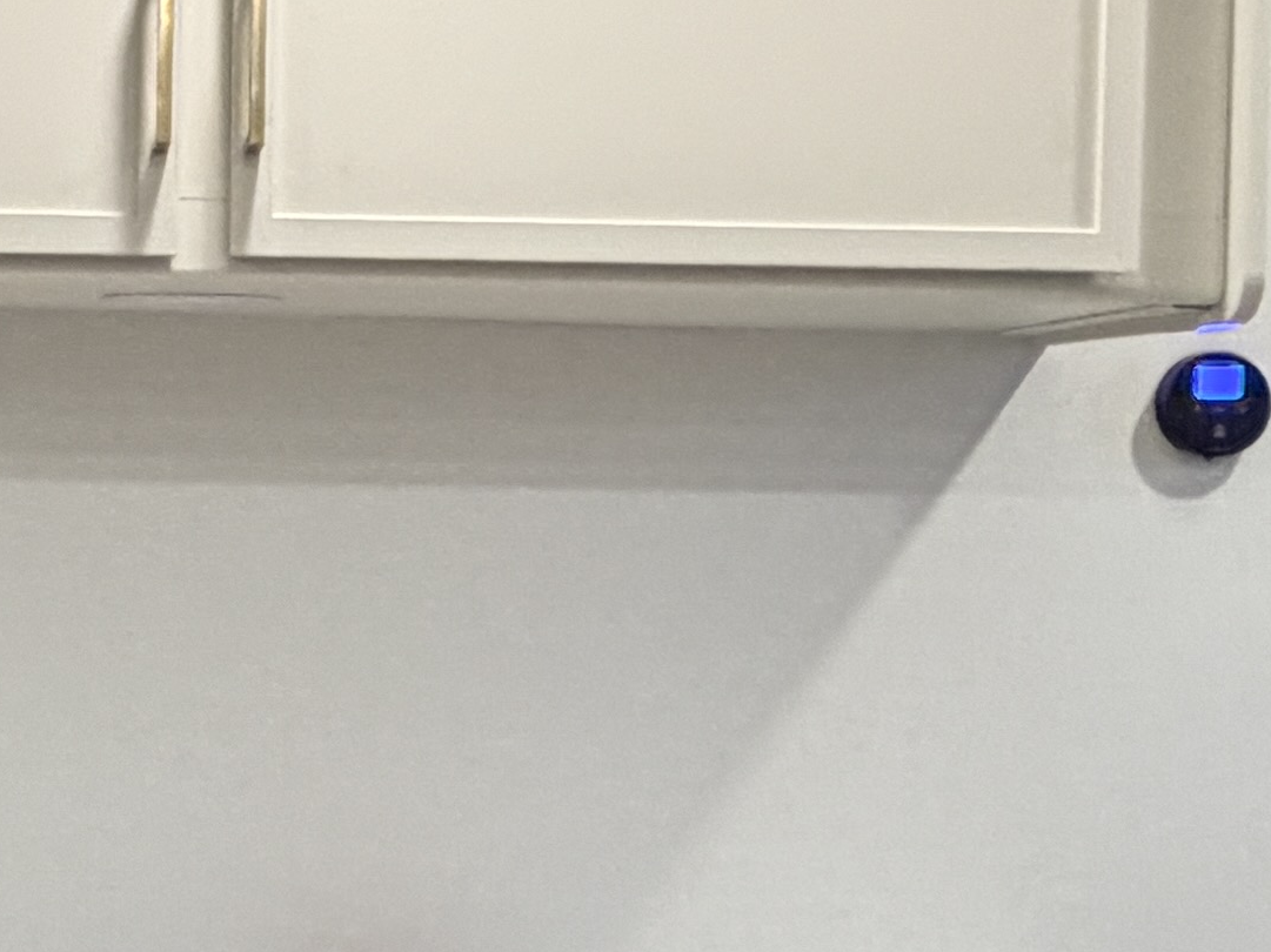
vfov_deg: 19.9
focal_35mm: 74
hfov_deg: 25.4
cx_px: 87
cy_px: 539
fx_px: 2716
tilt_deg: -1.1
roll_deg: -2.2
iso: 320
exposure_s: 1/61
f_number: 2.2
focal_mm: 2.22
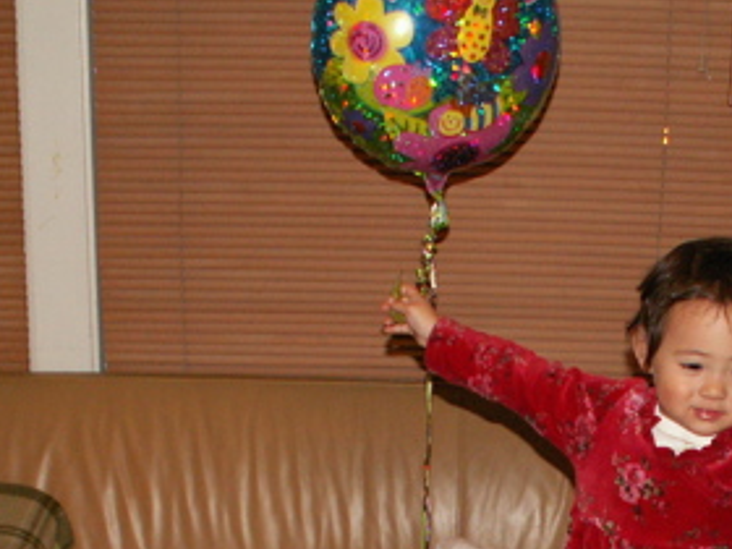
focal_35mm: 80
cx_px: 536
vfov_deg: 17.8
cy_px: 596
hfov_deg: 24.2
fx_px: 1692
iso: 160
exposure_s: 1/40
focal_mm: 5.86
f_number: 2.8
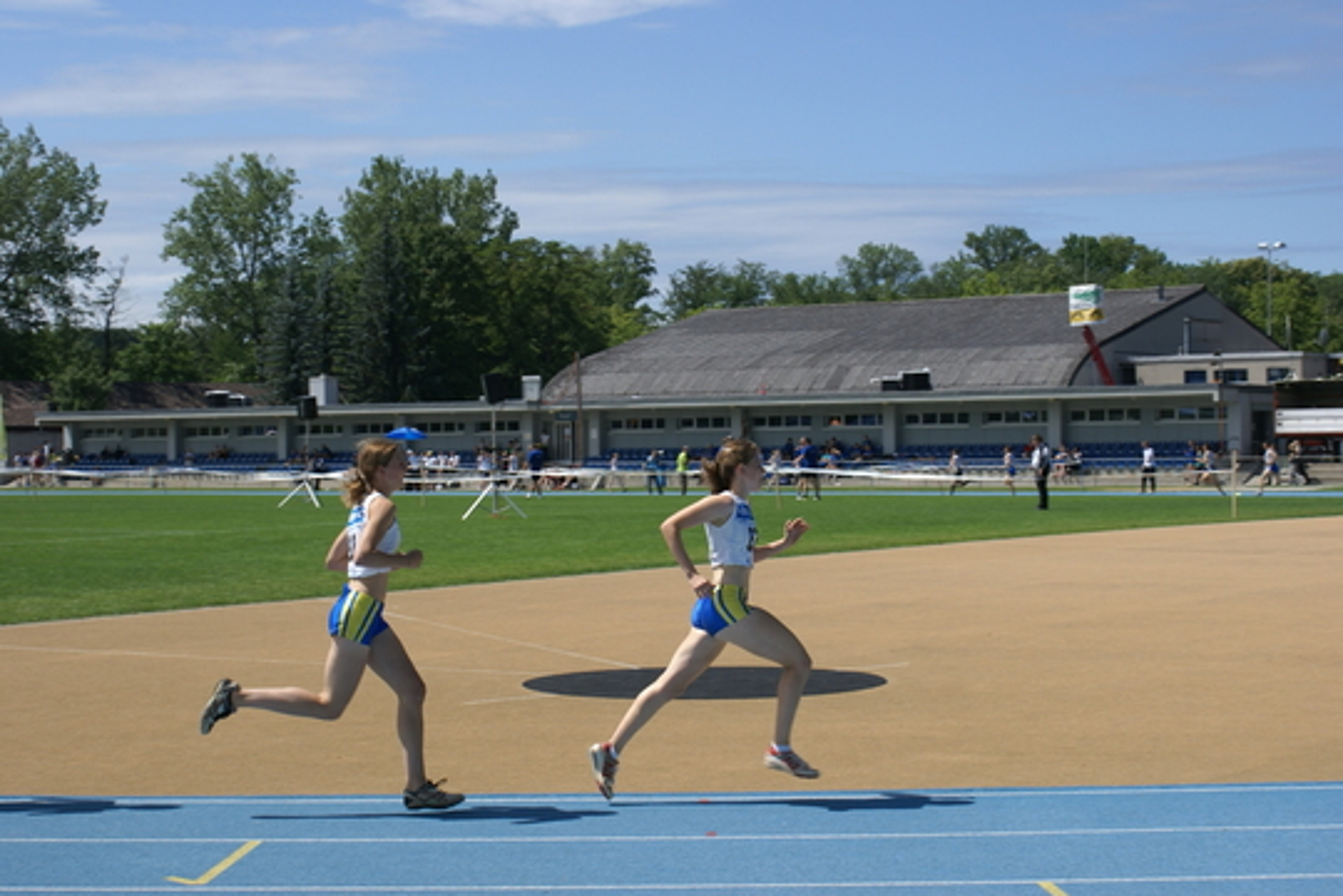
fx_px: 2518
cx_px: 672
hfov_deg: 29.9
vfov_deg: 20.2
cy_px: 448
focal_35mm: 68
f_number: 8
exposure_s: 1/250
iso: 100
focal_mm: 45
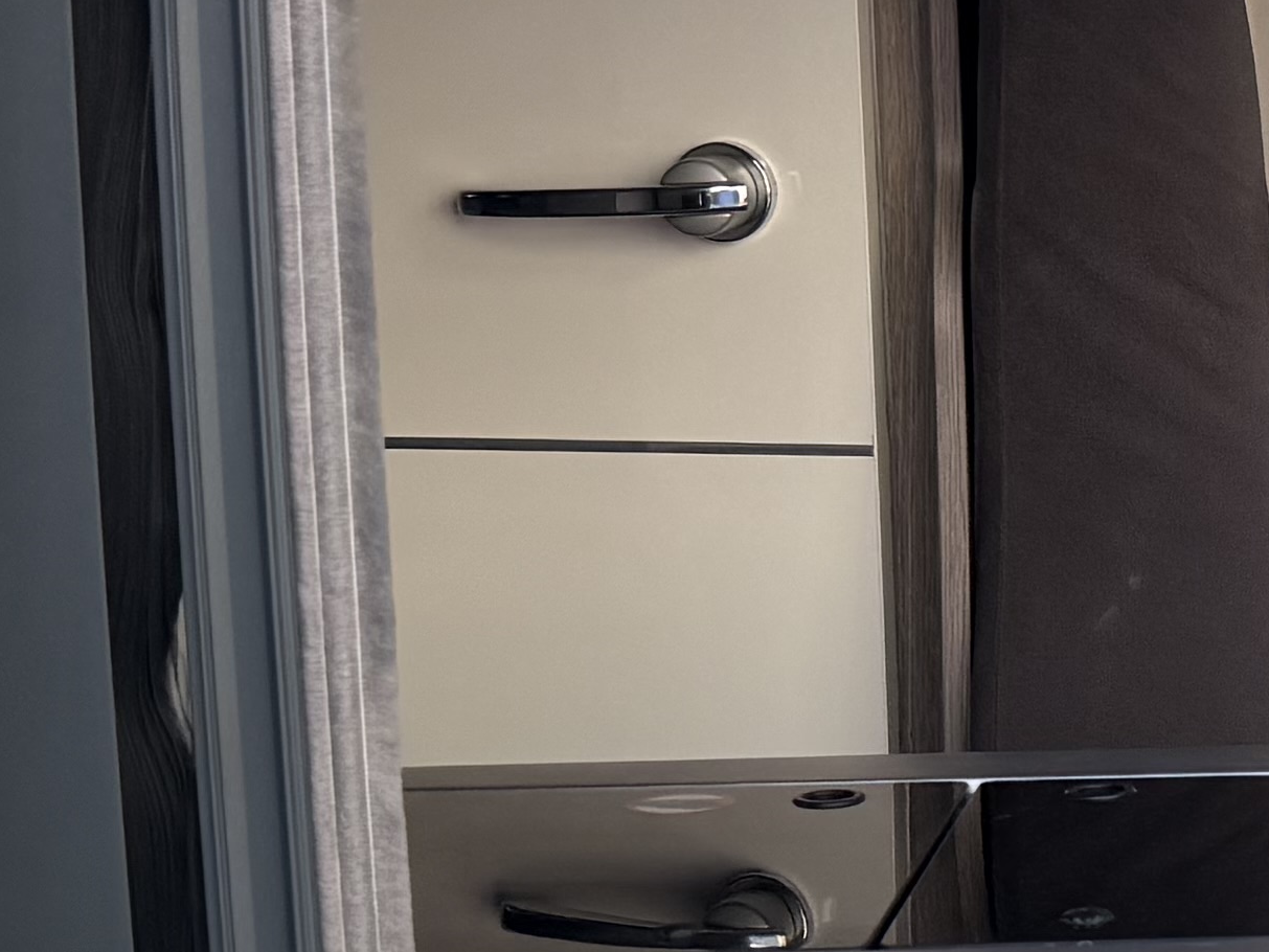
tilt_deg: -6.8
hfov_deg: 15.4
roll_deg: +0.7
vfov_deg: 13.1
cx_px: 2163
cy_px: 589
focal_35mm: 113
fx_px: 4143
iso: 80
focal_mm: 6.76
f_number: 1.78
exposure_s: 1/822
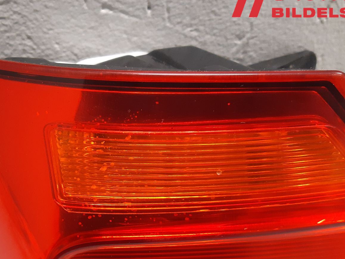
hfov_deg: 40.6
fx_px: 458
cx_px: 110
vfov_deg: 30.9
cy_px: 196
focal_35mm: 46
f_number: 1.7
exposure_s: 1/33
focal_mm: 3.93
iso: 250
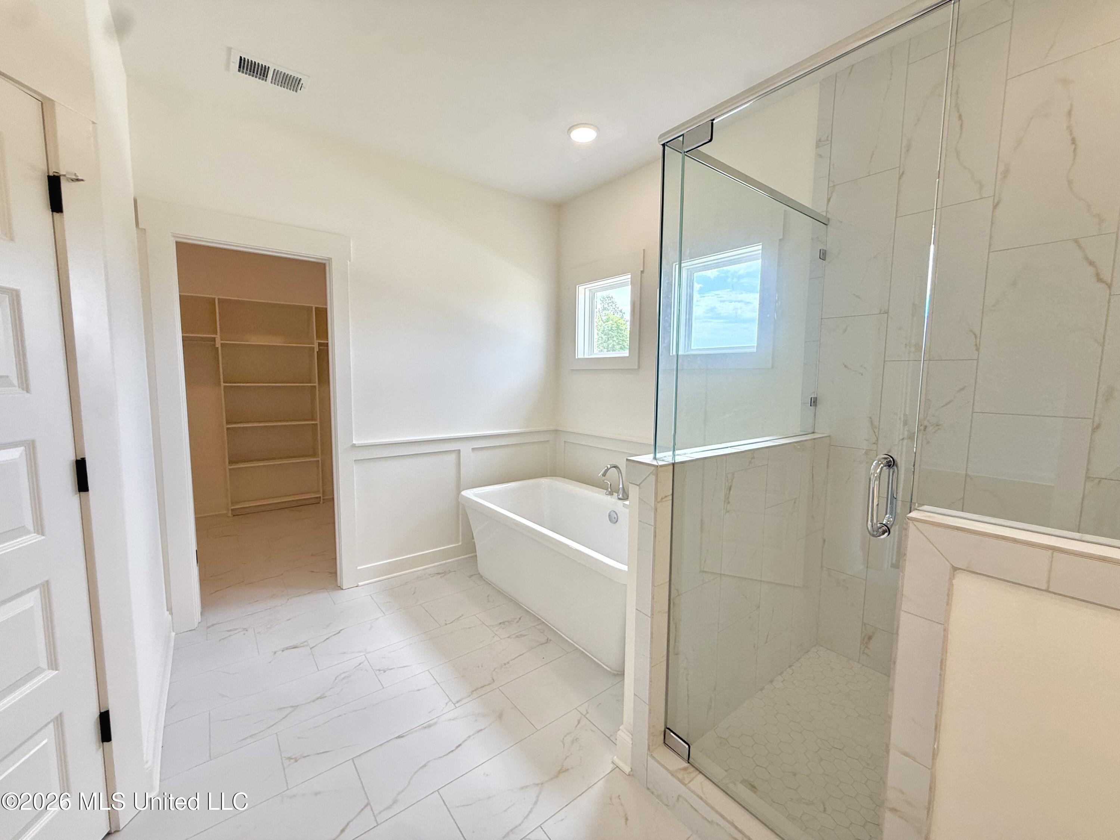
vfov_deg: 85.7
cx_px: 560
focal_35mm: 14
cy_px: 420
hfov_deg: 102.1
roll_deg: -1.3
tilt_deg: -5.9
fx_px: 453
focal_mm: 2.22
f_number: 2.2
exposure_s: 1/207
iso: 64
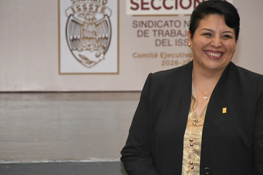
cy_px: 81
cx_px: 138
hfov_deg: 8.0
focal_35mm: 256
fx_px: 1870
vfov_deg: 5.4
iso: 5000
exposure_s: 1/125
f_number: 6.3
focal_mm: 140
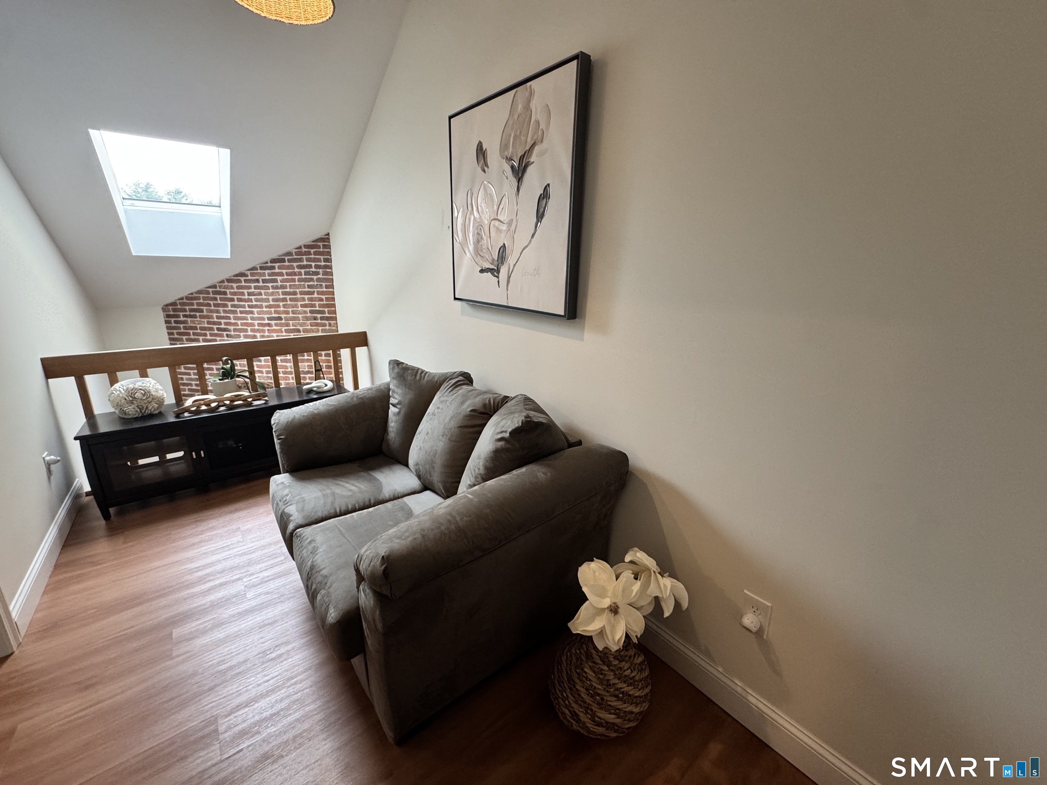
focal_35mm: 14
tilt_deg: -15.6
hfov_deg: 102.1
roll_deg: -0.6
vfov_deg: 85.7
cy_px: 392
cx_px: 524
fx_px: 423
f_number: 2.2
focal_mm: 2.22
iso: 250
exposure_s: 1/60
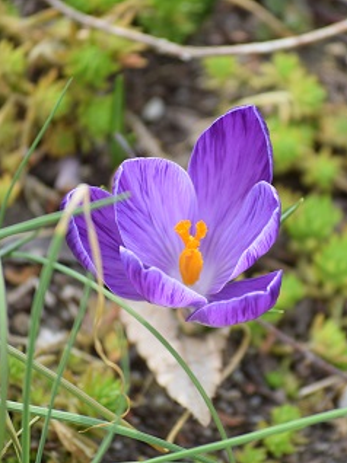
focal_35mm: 327
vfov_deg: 6.1
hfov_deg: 4.5
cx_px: 252
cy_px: 232
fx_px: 4376
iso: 400
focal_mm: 150
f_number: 5.6
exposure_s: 1/500
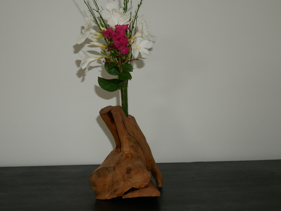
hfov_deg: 36.8
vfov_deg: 28.0
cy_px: 86
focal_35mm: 52
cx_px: 123
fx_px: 422
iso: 800
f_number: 4.6
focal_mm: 20
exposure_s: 1/60
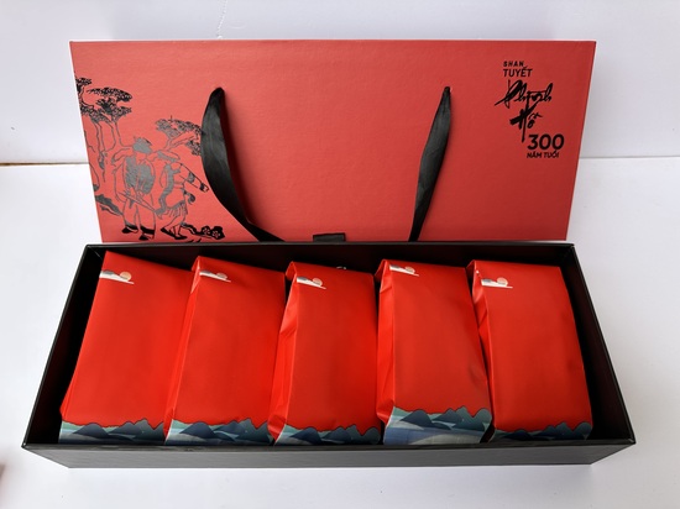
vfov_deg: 56.8
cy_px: 254
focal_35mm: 24
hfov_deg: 71.6
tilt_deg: -56.4
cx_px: 340
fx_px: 471
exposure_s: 1/498
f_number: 1.78
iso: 80
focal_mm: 6.86
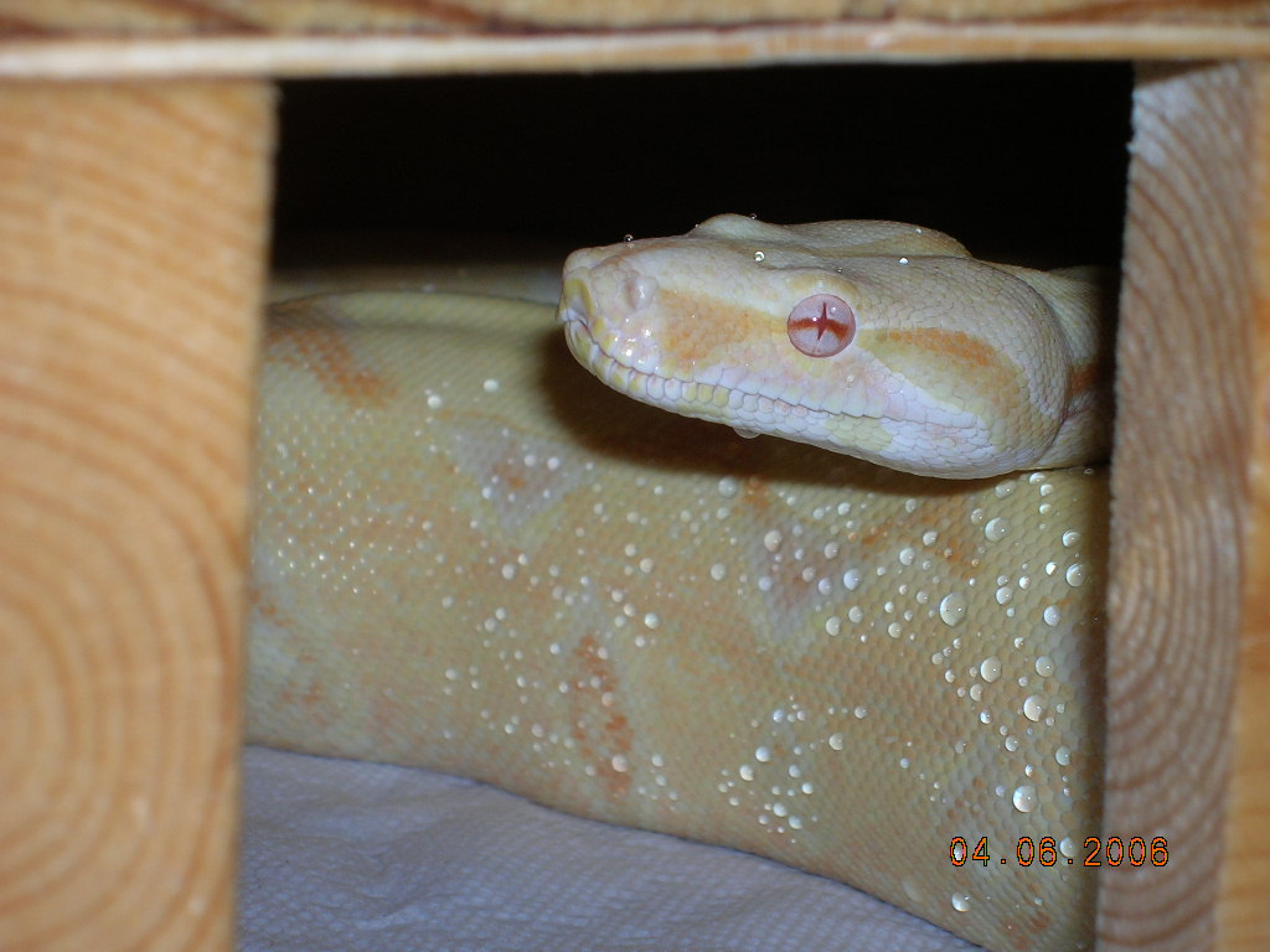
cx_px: 635
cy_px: 476
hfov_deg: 19.3
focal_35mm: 102
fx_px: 3742
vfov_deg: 14.5
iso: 50
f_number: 4.9
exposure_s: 1/60.1
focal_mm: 17.1
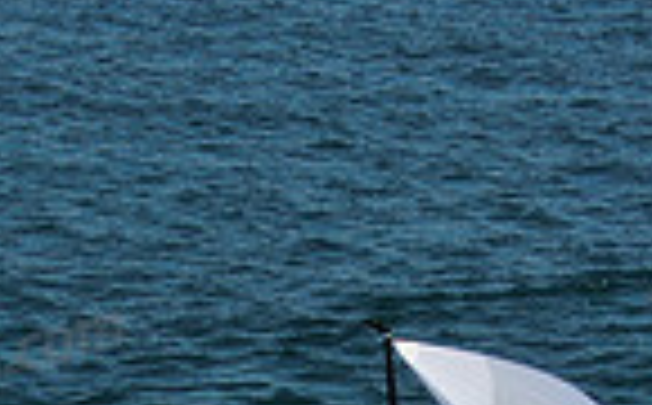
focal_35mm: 204
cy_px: 592
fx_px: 3618
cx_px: 391
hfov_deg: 10.3
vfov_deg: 6.3
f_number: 3.8
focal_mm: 8.6
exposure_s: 1/1250
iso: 100
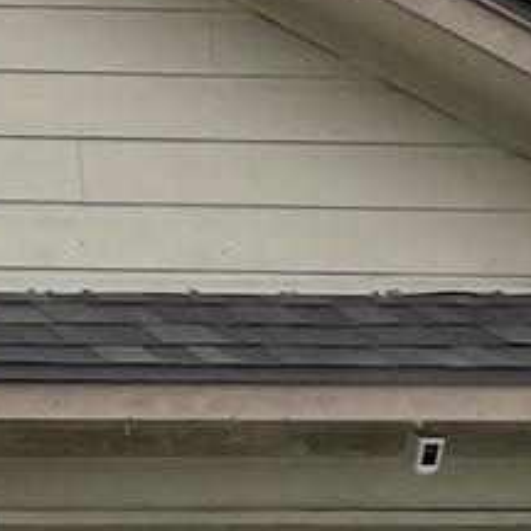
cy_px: 356
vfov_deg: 8.0
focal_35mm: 218
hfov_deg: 6.7
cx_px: -1411
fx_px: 3783
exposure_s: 1/1513
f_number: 1.6
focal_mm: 5.1
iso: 32
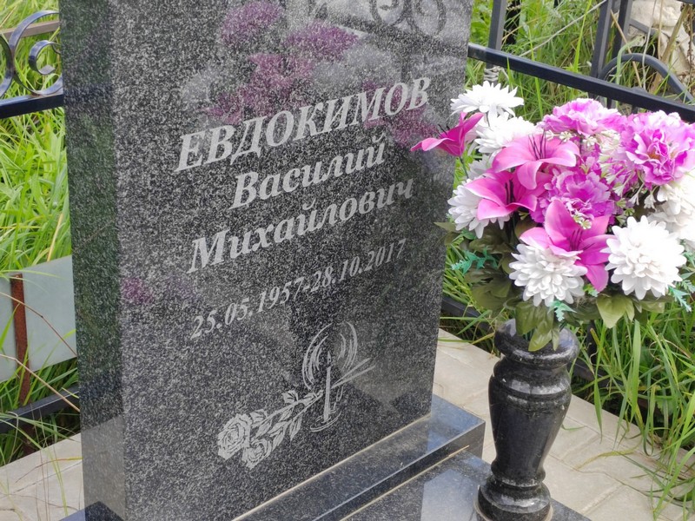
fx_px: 1144
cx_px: 348
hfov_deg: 33.8
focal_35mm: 57
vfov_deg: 25.7
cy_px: 260
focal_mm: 5.52
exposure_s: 1/310
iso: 100
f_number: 1.9
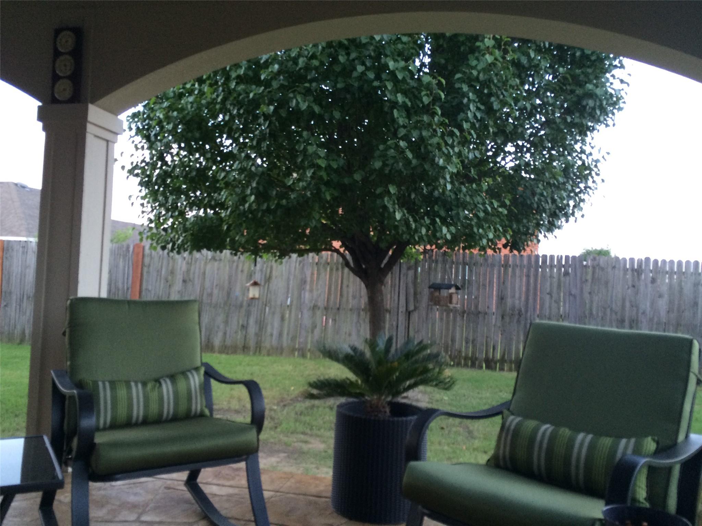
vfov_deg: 48.2
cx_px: 351
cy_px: 263
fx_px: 588
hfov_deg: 61.7
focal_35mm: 29
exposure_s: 1/30
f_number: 2.2
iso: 125
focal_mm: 4.15
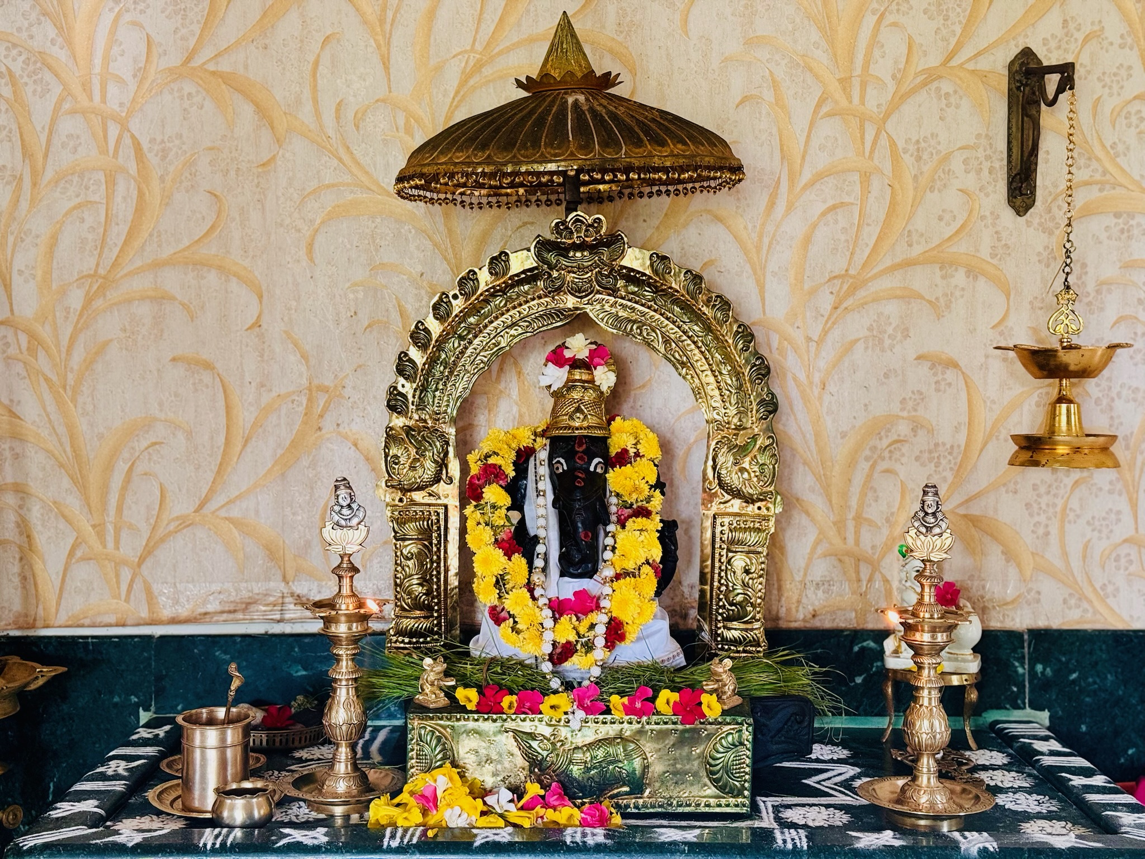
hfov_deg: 39.7
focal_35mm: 48
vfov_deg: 30.3
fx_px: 1588
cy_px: 430
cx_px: 572
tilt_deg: -3.5
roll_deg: +0.4
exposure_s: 1/60
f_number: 1.78
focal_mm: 6.76
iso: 250
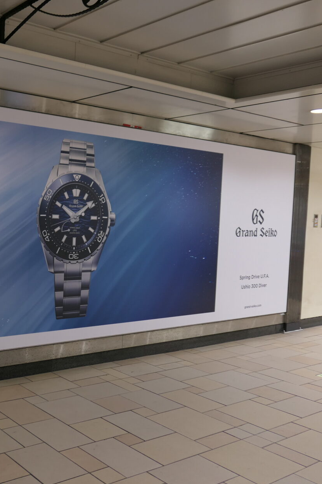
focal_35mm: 37
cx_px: 28
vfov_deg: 51.9
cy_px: 239
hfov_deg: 33.9
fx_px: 496
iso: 125
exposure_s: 1/100
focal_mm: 8.8
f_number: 1.4
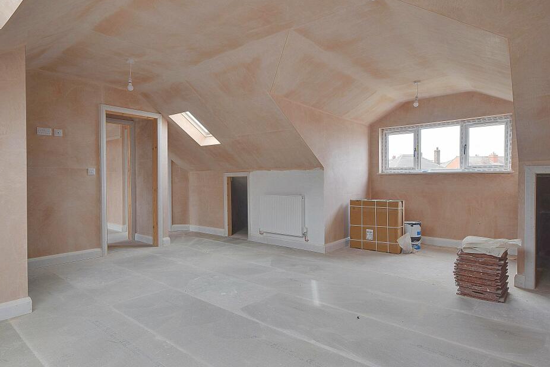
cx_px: 266
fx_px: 329
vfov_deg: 58.3
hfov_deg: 79.7
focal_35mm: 22
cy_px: 180
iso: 100
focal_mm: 13
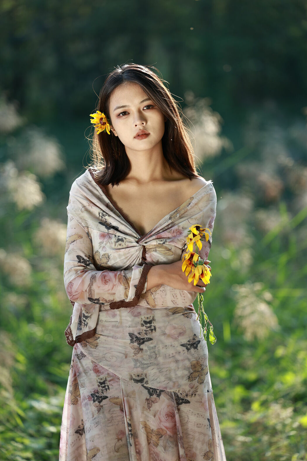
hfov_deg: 10.2
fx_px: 1714
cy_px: 230
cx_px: 154
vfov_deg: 15.3
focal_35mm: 134
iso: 100
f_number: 2.8
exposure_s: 1/320
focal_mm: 135
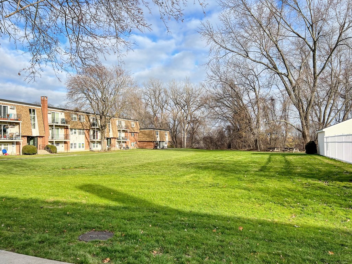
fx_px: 264
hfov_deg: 67.3
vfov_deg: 53.1
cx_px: 176
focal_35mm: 26
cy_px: 132
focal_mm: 5.7
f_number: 1.5
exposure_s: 1/2632
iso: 50
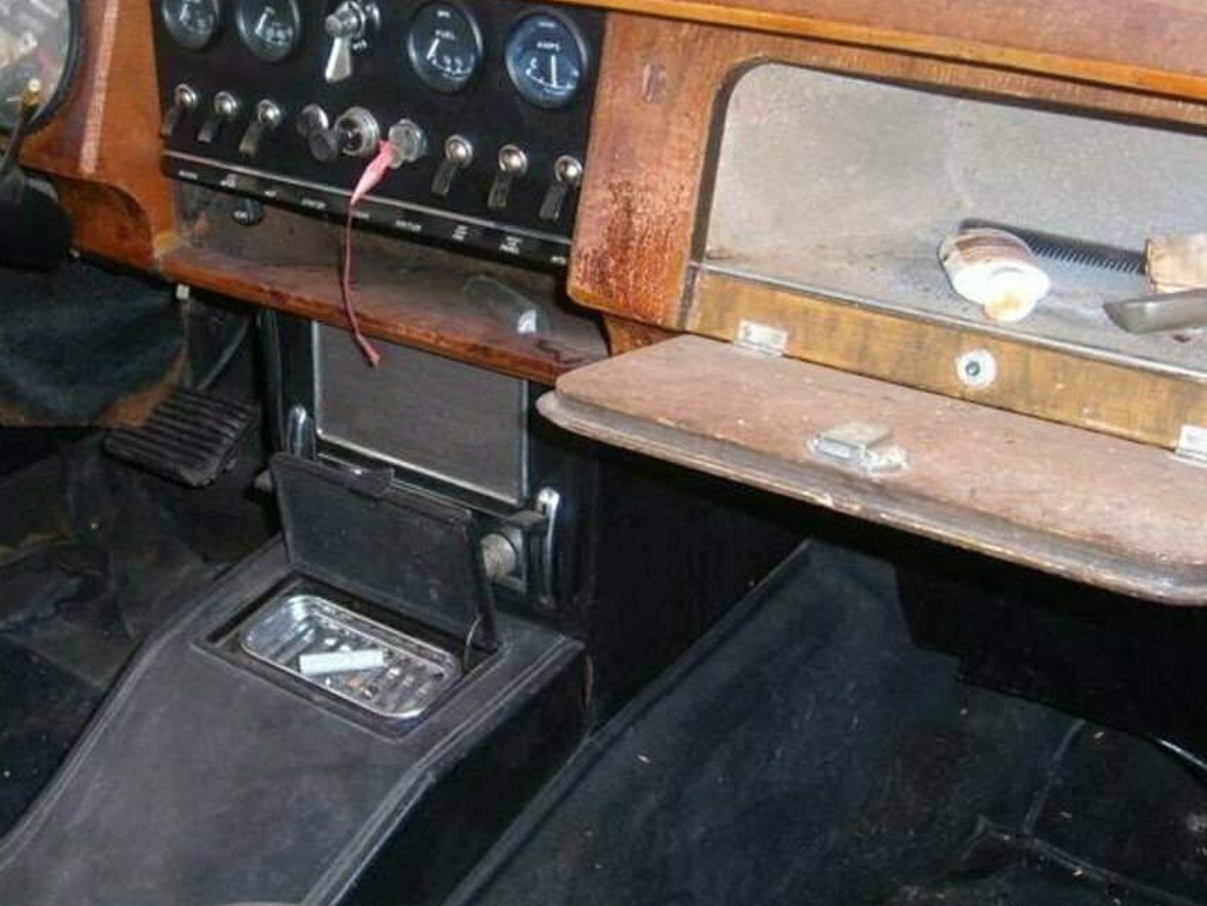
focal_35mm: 49
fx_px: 1709
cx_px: 396
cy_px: 285
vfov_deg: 29.4
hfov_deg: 38.4
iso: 50
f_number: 2.8
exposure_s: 1/30
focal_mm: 5.8
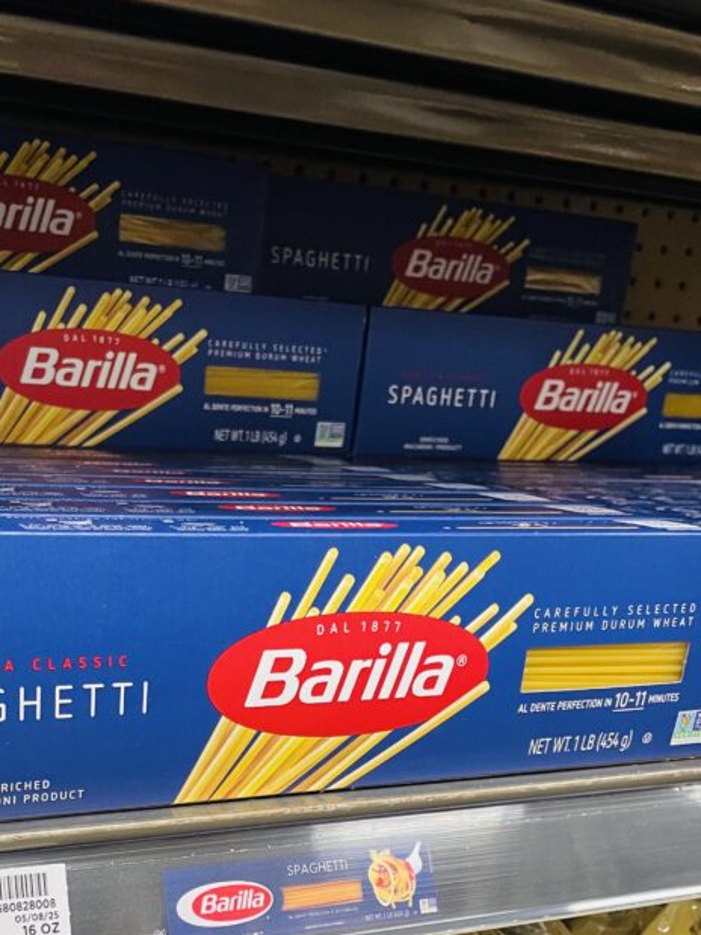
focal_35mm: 43
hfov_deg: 33.3
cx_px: 242
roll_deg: -2.9
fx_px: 1161
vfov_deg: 41.8
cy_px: 758
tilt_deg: -19.1
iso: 250
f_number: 1.6
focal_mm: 4.2
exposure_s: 1/60
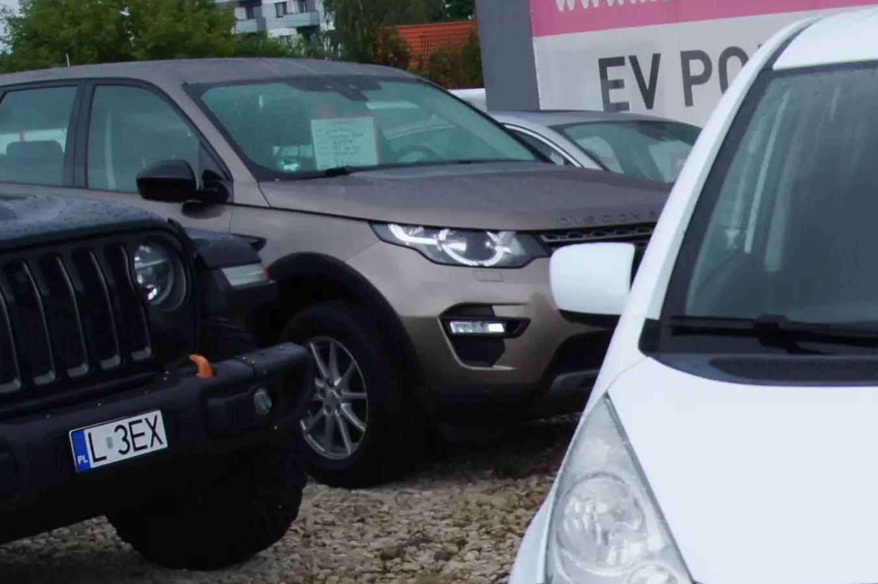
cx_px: 1058
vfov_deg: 15.5
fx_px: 2072
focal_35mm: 85
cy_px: 691
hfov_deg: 22.1
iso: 100
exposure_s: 1/60
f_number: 11
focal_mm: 20
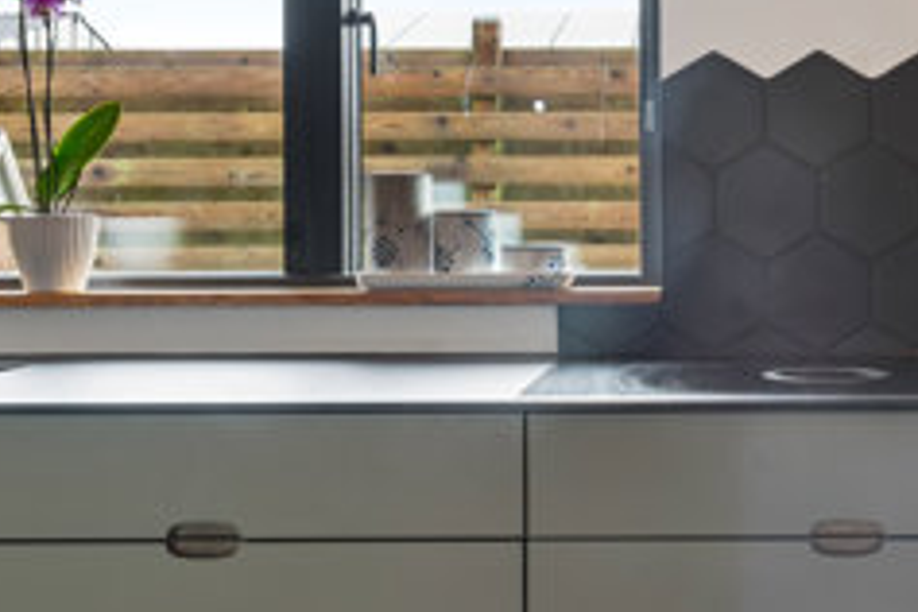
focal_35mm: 54
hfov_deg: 36.1
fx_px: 1377
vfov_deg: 25.0
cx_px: 682
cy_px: 234
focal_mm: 16
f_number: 9
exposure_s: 1/4
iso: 250
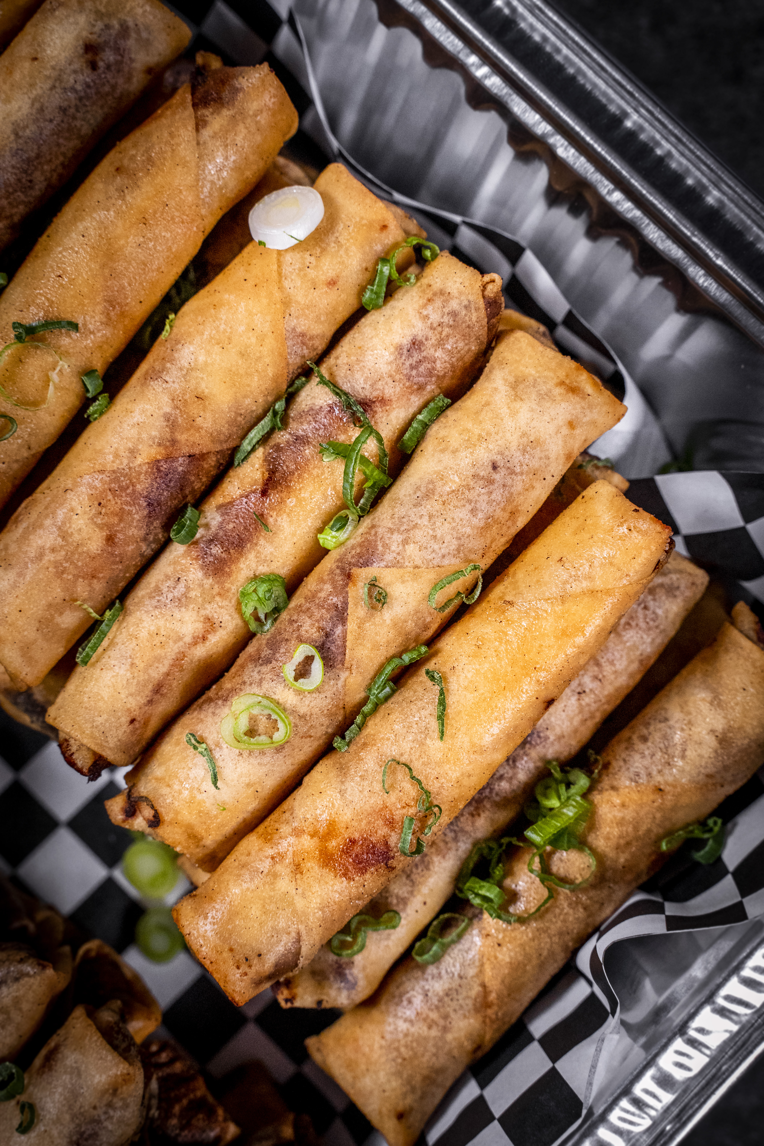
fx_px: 2037
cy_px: 573
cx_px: 382
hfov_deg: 21.2
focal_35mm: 64
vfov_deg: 31.4
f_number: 8
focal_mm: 64
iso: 6400
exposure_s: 1/160
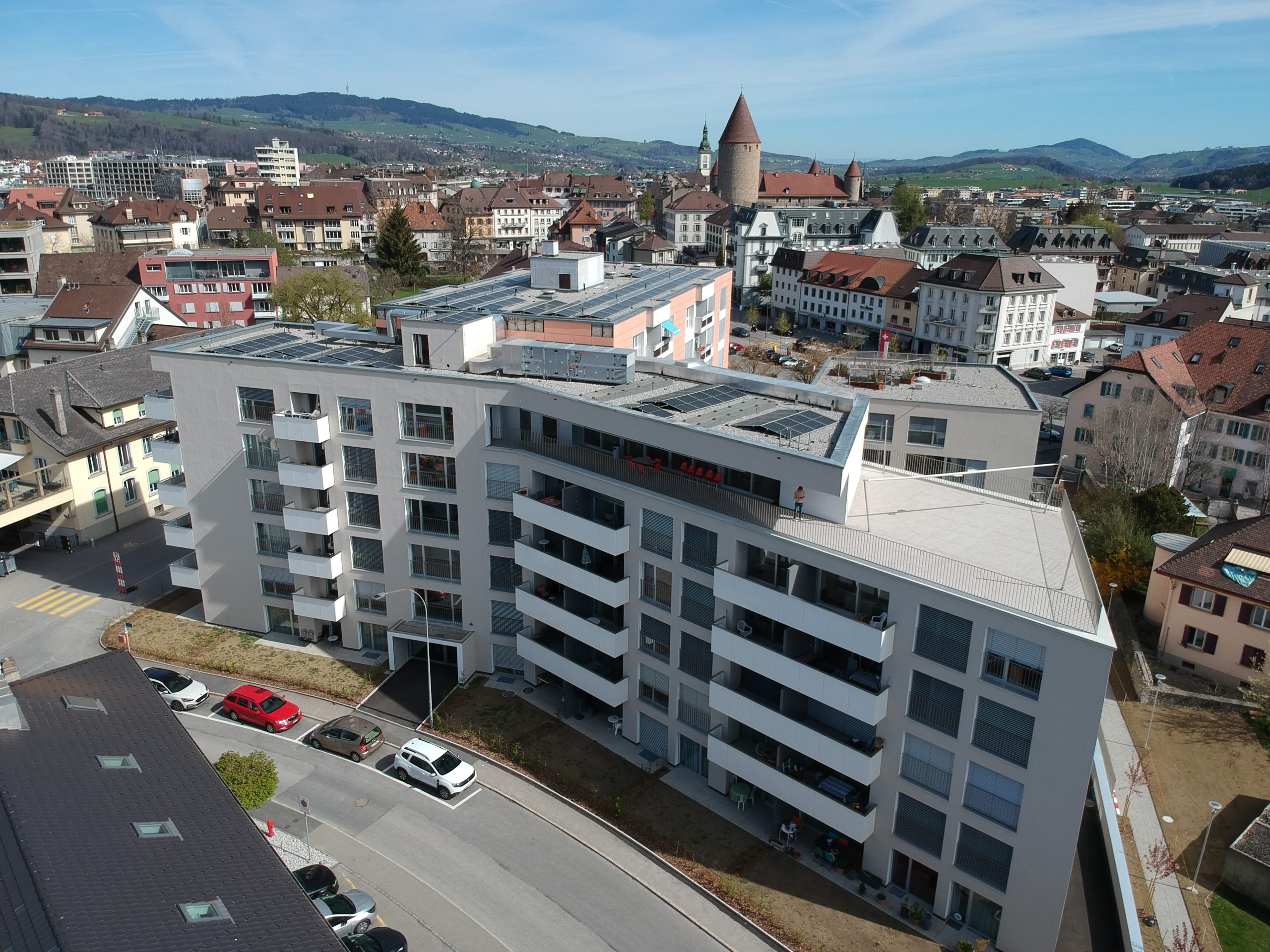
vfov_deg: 54.9
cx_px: 635
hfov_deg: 69.4
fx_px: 917
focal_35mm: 25
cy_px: 476
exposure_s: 1/1250
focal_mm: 4.49
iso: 100
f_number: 2.6
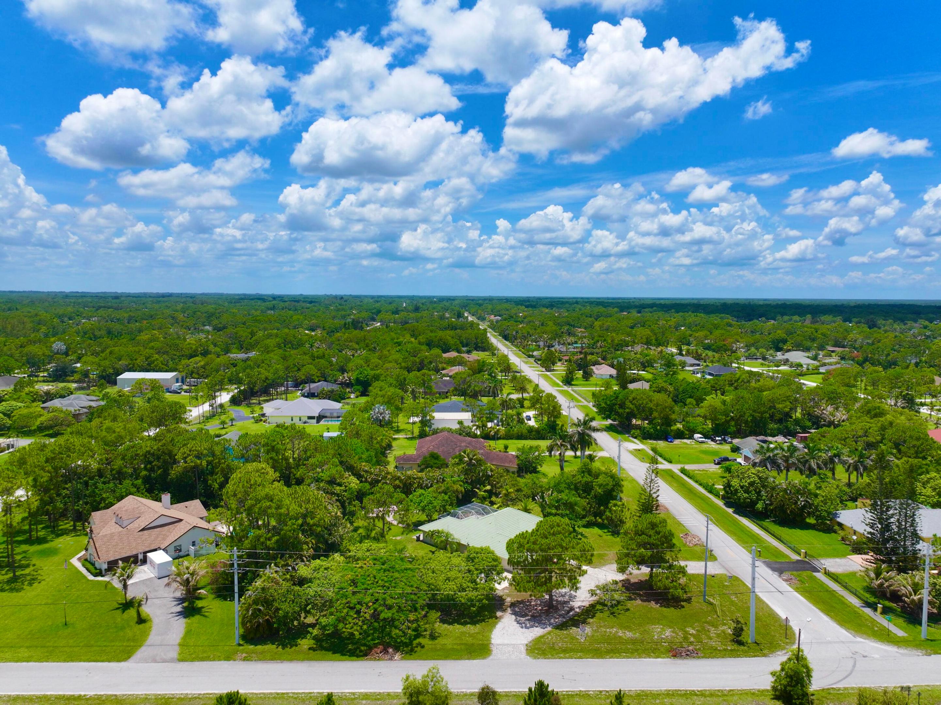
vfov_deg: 56.8
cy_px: 352
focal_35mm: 24
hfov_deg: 71.6
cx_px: 470
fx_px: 652
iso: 100
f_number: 2.8
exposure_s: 1/2500
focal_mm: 12.29
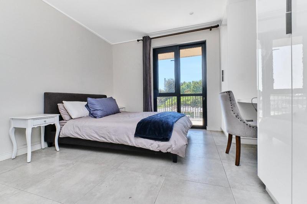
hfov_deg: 100.4
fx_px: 128
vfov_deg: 77.3
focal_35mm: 15
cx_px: 154
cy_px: 102
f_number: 10
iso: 800
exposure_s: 1/200
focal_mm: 10
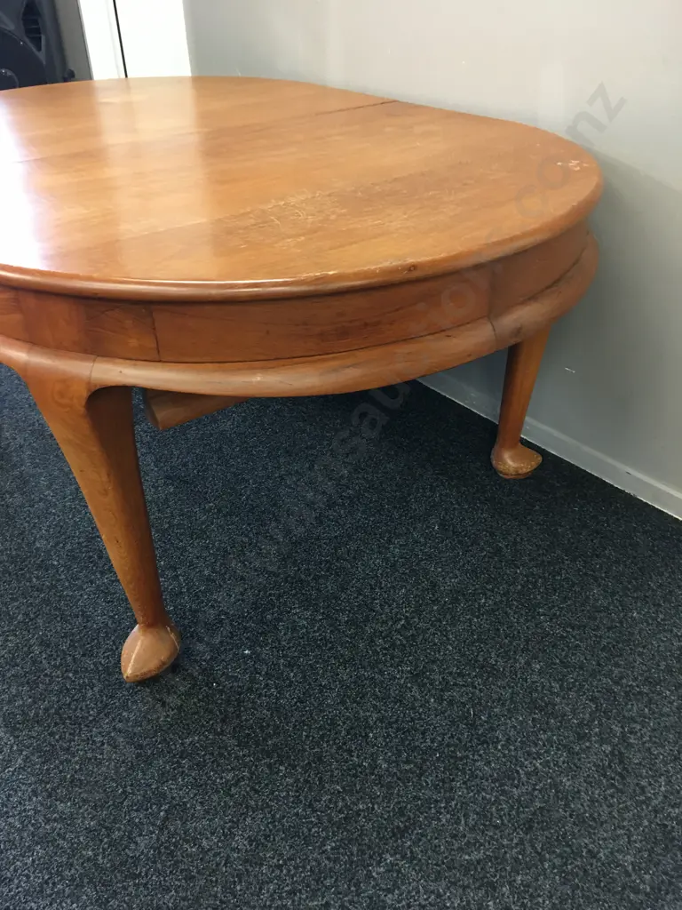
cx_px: 341
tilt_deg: -32.0
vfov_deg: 61.7
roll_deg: +0.2
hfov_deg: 48.2
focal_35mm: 29
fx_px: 762
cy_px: 455
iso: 125
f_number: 2.2
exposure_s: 1/17
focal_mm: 4.15
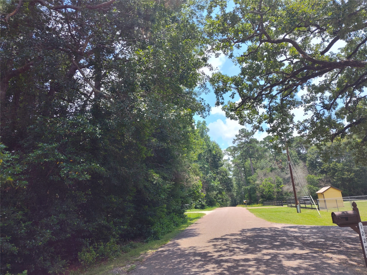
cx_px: 184
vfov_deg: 58.9
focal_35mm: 23
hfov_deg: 73.9
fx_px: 244
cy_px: 138
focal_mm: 5.56
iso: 100
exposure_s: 1/1042
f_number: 1.8
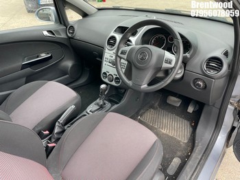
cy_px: 90
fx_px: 180
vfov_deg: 53.0
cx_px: 120
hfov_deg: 67.3
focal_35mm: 26
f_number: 1.6
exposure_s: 1/130
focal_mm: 4.2
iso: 32
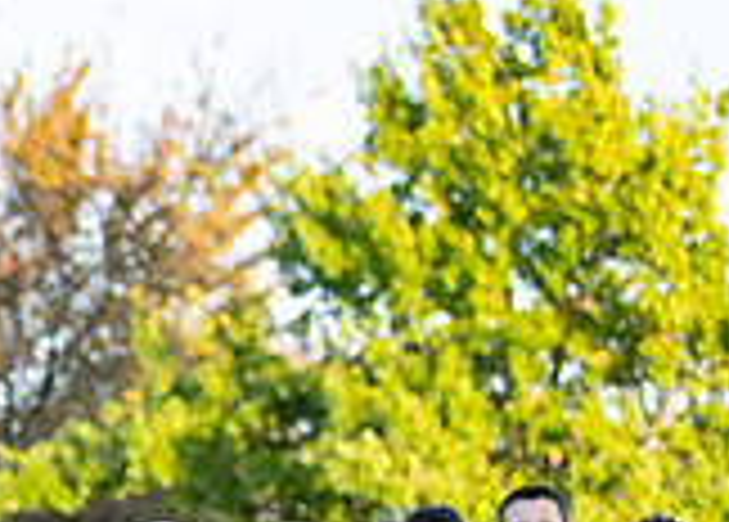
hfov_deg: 9.6
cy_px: 784
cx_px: -418
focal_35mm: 202
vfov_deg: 7.0
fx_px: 4186
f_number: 1.6
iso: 100
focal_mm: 50
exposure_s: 1/800
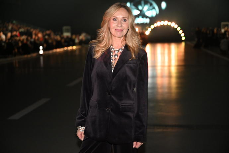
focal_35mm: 55
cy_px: 76
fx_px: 350
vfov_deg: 24.6
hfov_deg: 36.2
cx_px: 114
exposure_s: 1/125
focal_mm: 55
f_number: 2.8
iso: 3200
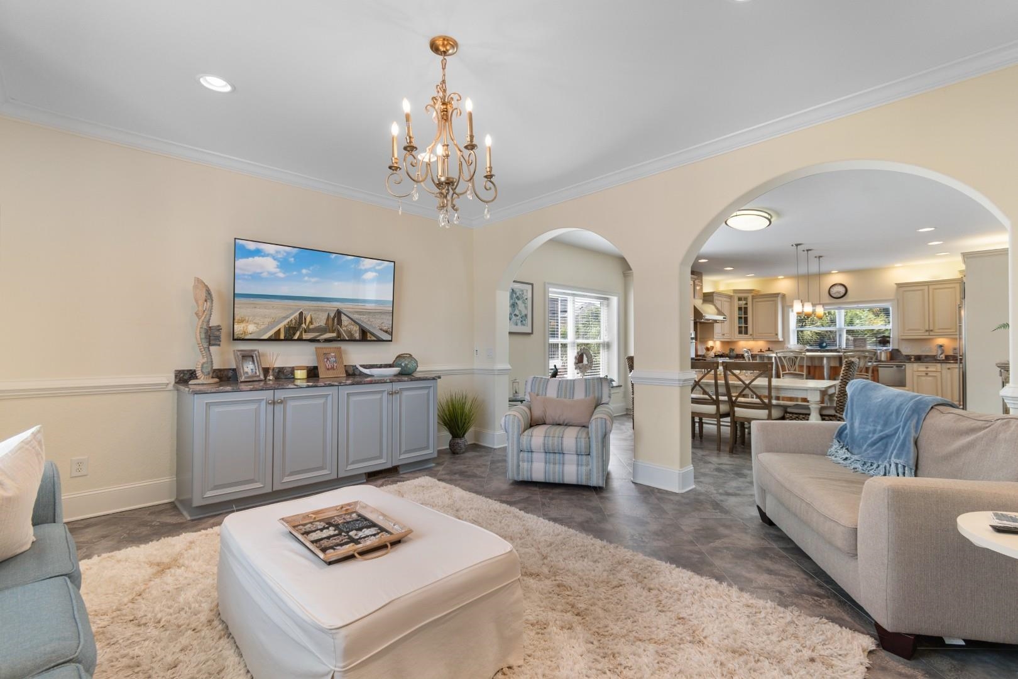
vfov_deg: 77.3
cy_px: 340
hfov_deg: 100.4
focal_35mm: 15
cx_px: 509
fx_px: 424
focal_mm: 10
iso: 100
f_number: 4.5
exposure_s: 1/20
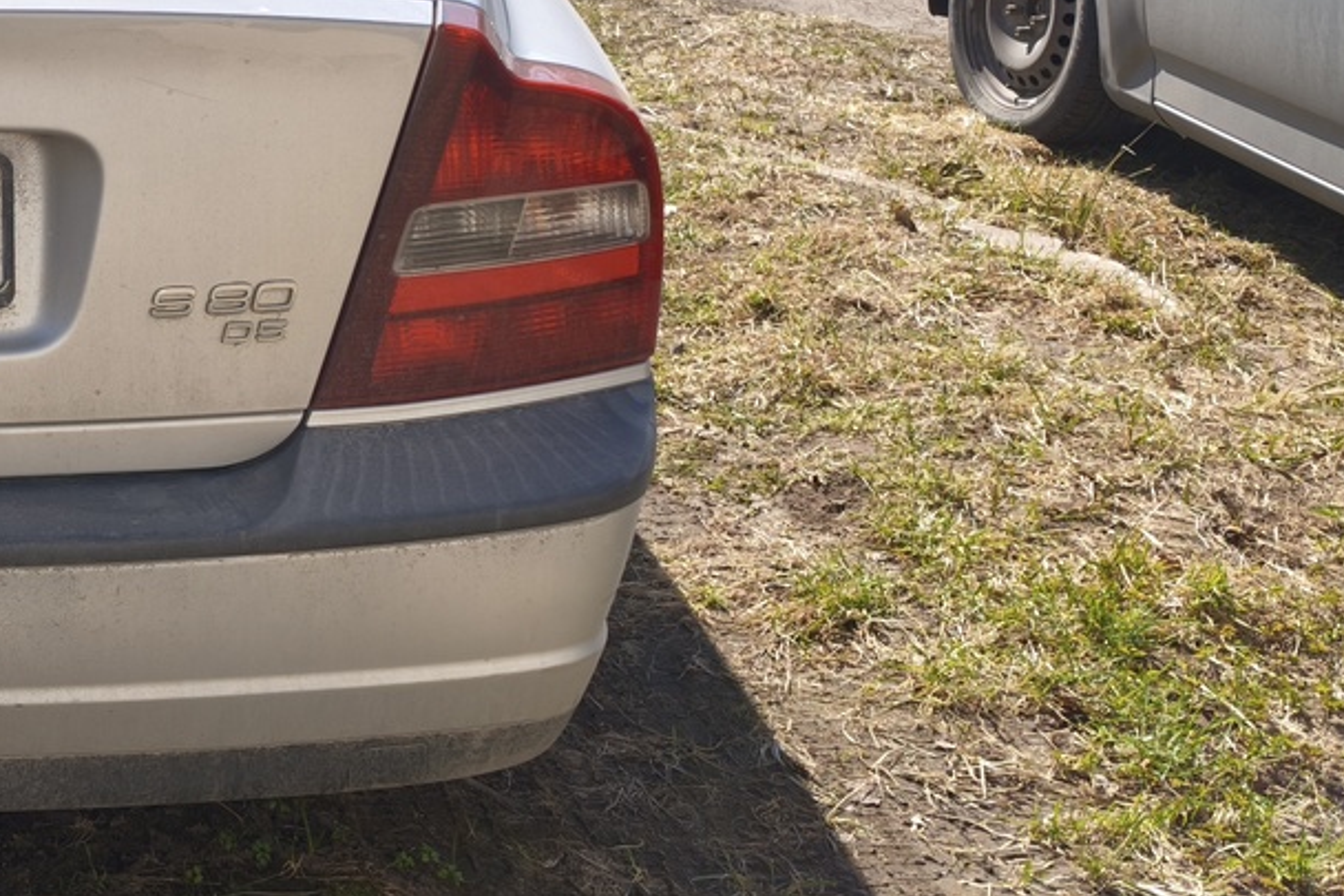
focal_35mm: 63
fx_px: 2351
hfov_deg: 28.0
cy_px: 223
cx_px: -259
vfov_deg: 21.4
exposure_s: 1/846
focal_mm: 6.45
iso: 50
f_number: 1.62
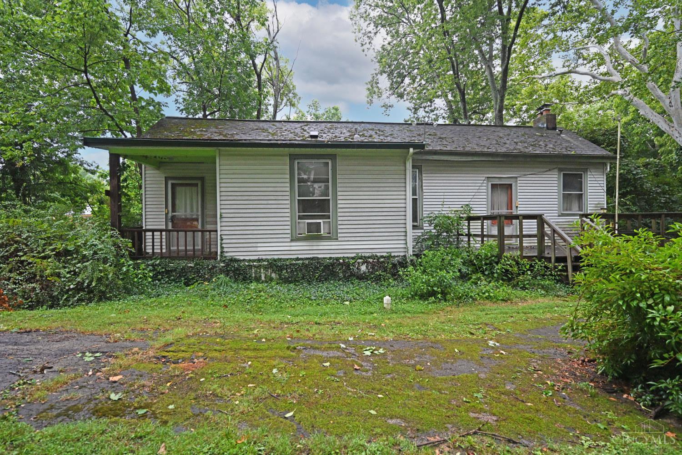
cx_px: 341
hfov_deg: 93.3
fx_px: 322
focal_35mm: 17
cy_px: 228
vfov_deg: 70.4
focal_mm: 17
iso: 2500
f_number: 4
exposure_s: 1/125
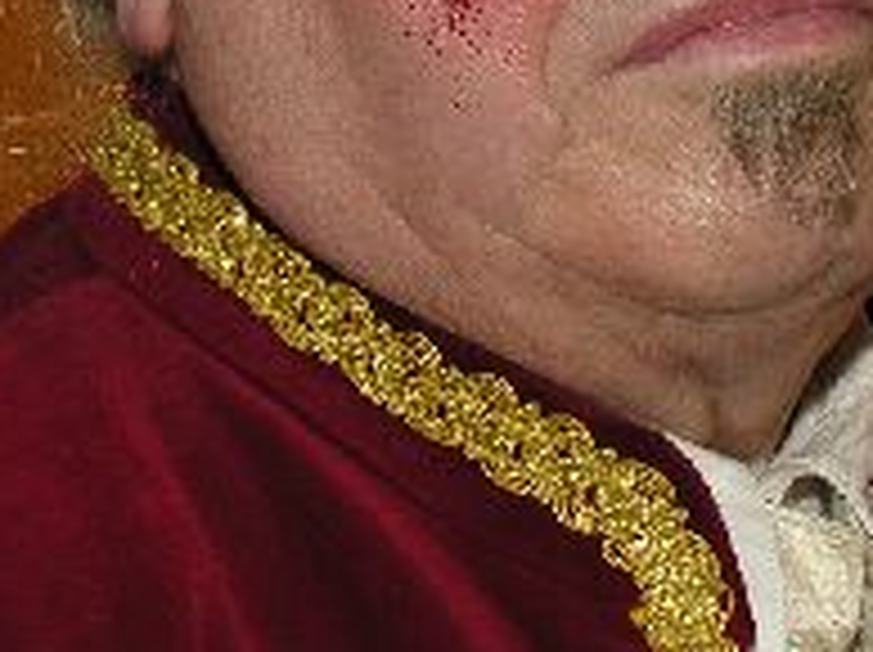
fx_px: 5743
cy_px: -13
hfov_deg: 8.7
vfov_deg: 6.5
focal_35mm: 228
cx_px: 493
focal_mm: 13.8
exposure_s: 1/60.1
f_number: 4.4
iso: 100
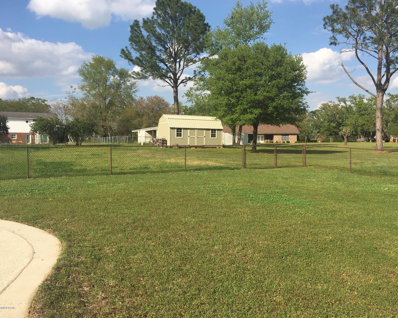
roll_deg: -0.4
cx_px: 216
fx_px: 365
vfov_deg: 47.1
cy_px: 155
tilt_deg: -2.8
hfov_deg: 57.1
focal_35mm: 31
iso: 25
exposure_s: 1/1876
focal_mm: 4.15
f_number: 2.2
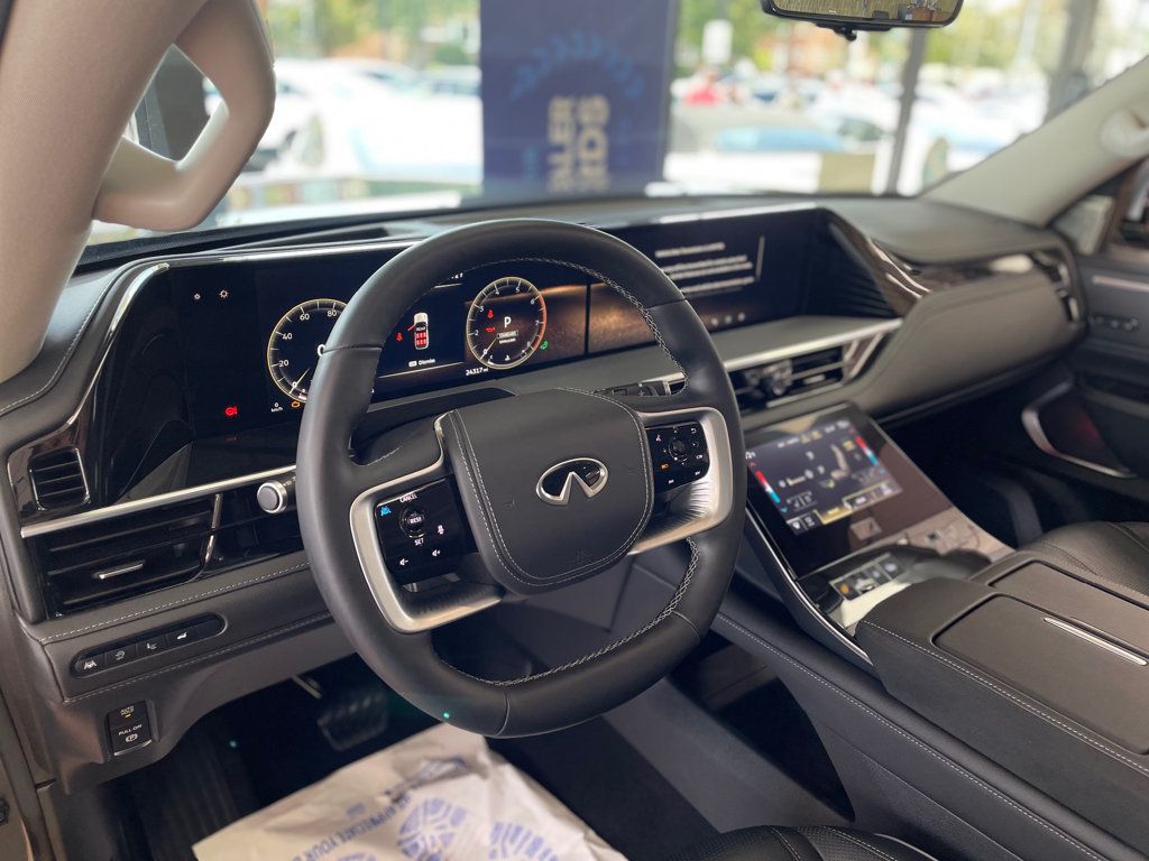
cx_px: 574
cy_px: 430
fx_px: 863
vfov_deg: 53.1
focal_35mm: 26
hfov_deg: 67.3
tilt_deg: -22.5
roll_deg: -2.7
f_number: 1.6
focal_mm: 4.2
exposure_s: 1/120
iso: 64
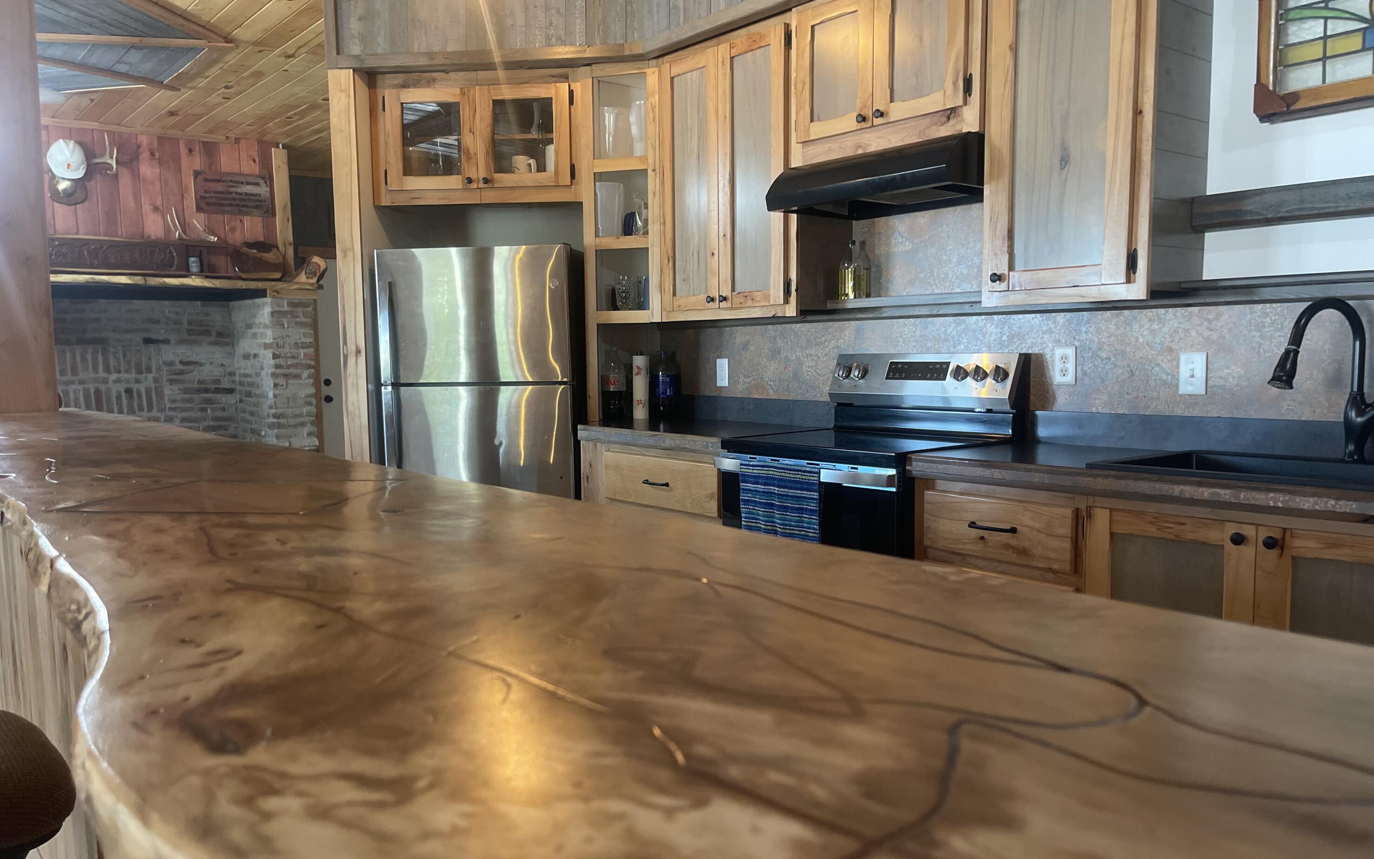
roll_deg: +0.3
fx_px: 1049
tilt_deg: -5.2
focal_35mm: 28
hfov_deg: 66.5
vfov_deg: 44.5
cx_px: 683
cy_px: 454
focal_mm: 5.1
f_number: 1.6
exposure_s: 1/60
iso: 320
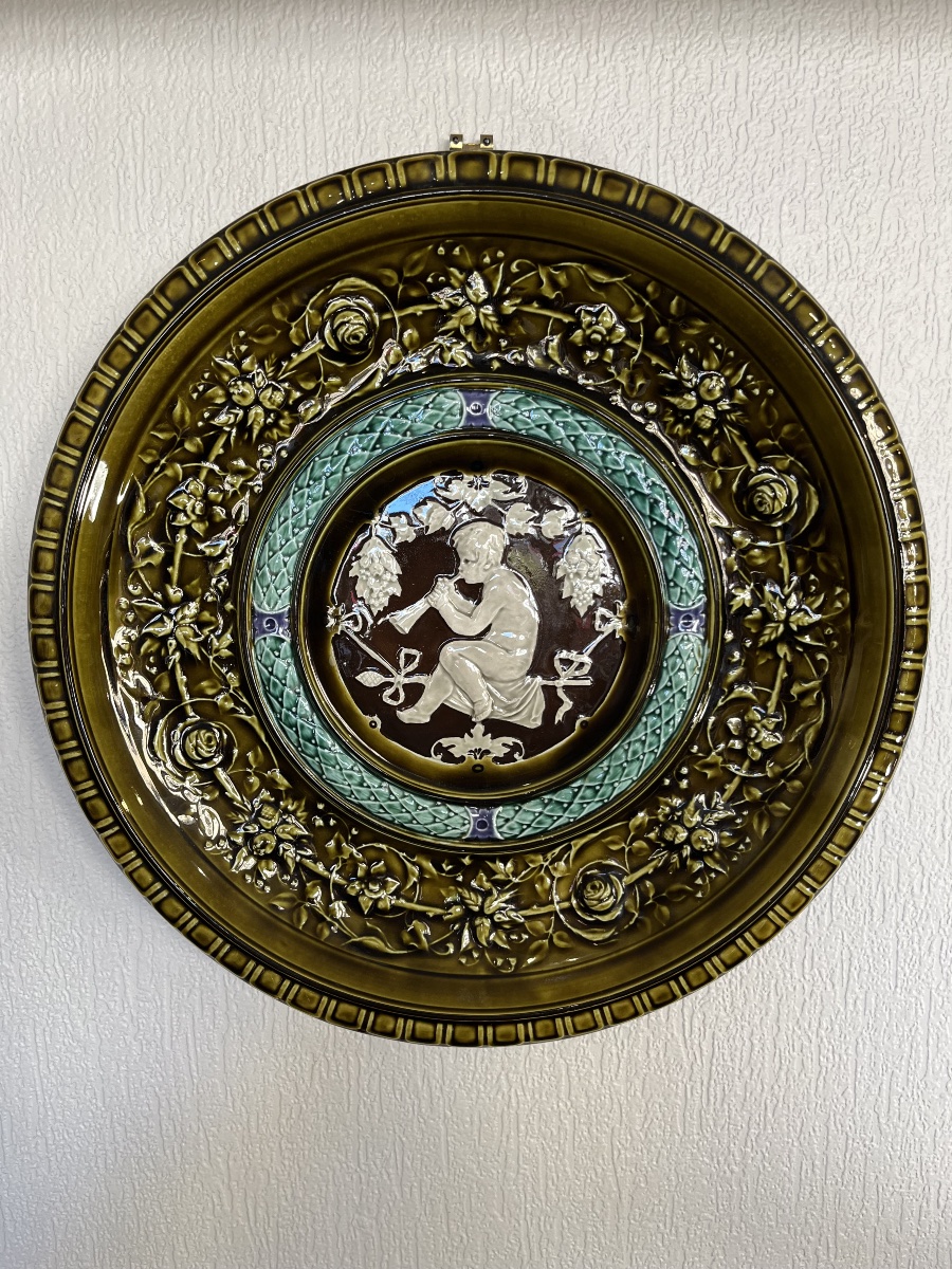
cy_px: 634
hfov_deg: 53.1
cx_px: 476
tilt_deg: -7.8
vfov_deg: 67.3
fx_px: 953
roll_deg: +0.7
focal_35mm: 26
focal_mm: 5.1
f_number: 1.6
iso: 80
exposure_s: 1/100
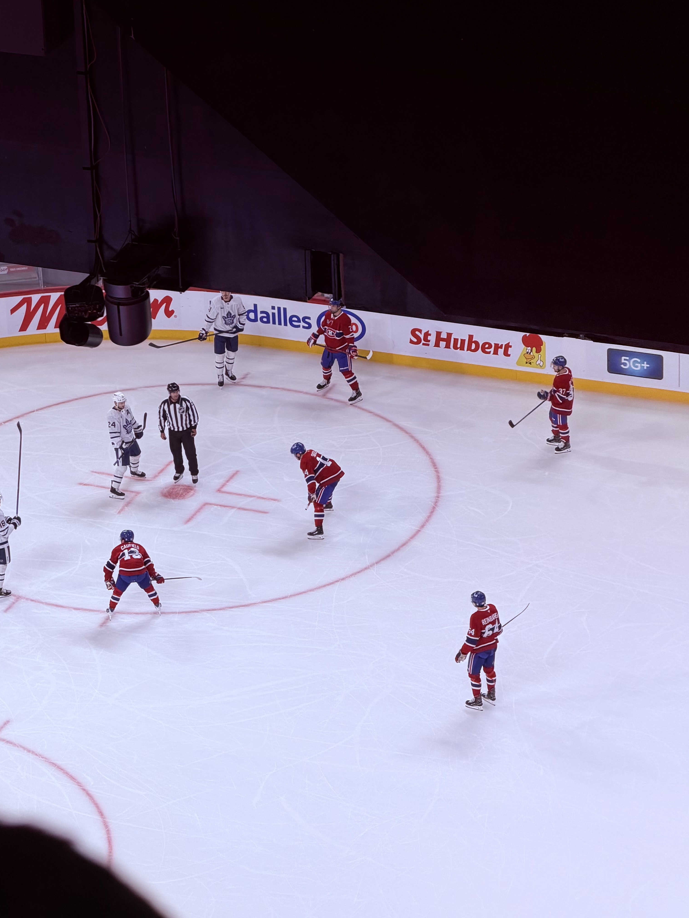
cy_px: 547
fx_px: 3769
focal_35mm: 142
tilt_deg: -27.5
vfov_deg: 13.9
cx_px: 222
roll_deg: +3.6
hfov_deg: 10.4
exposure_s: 1/120
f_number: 2.8
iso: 40
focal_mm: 16.89
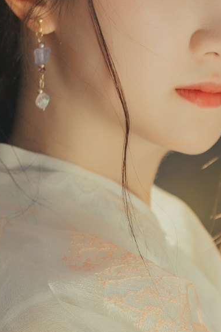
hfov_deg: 2.1
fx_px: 5893
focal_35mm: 640
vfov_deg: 3.2
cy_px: 222
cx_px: 231
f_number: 2.8
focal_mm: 163
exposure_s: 1/800
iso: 100
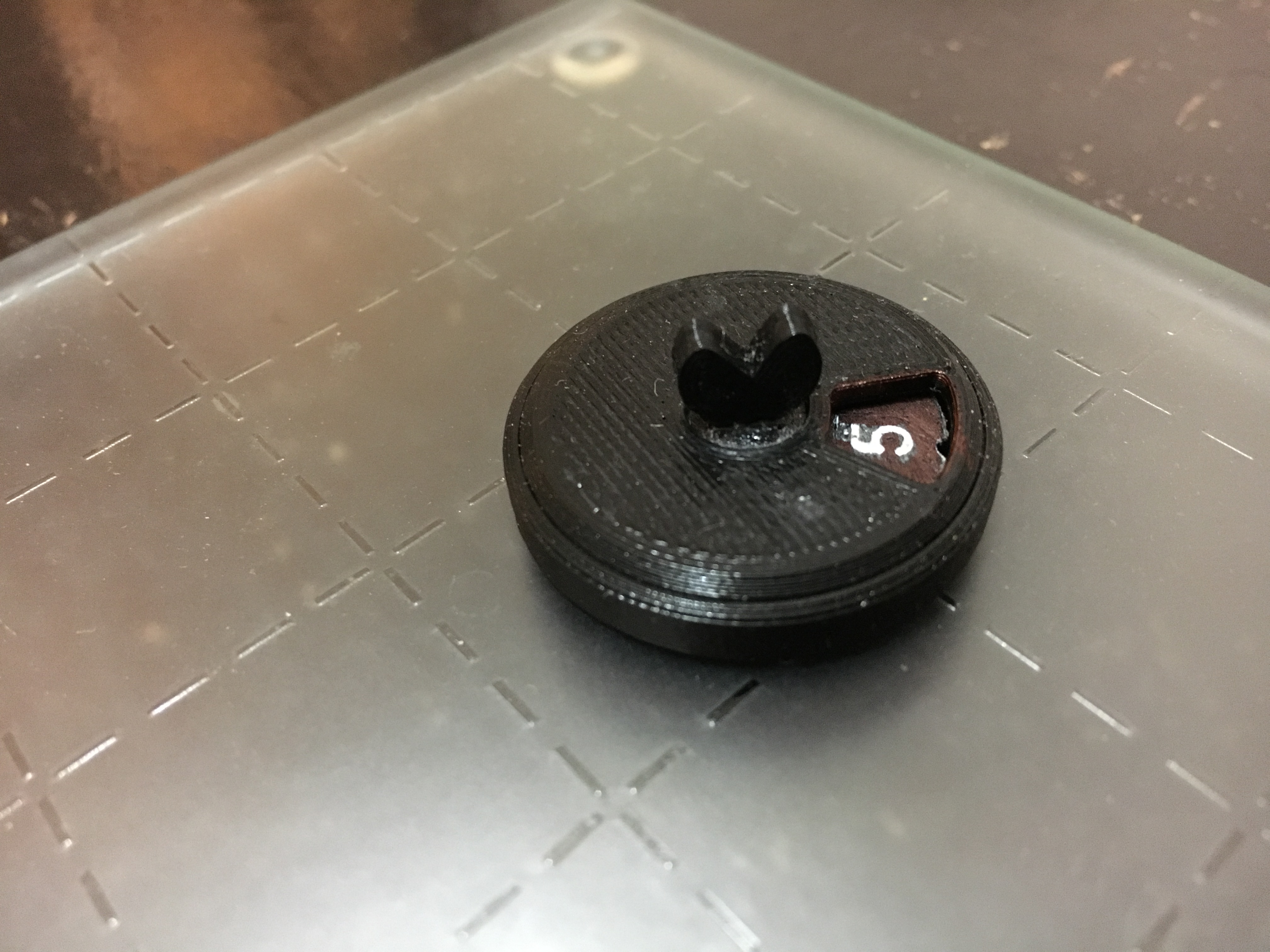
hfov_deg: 61.7
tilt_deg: -47.5
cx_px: 635
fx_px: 1064
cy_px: 476
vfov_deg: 48.2
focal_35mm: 29
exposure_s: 1/15
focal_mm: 4.15
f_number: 2.2
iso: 500
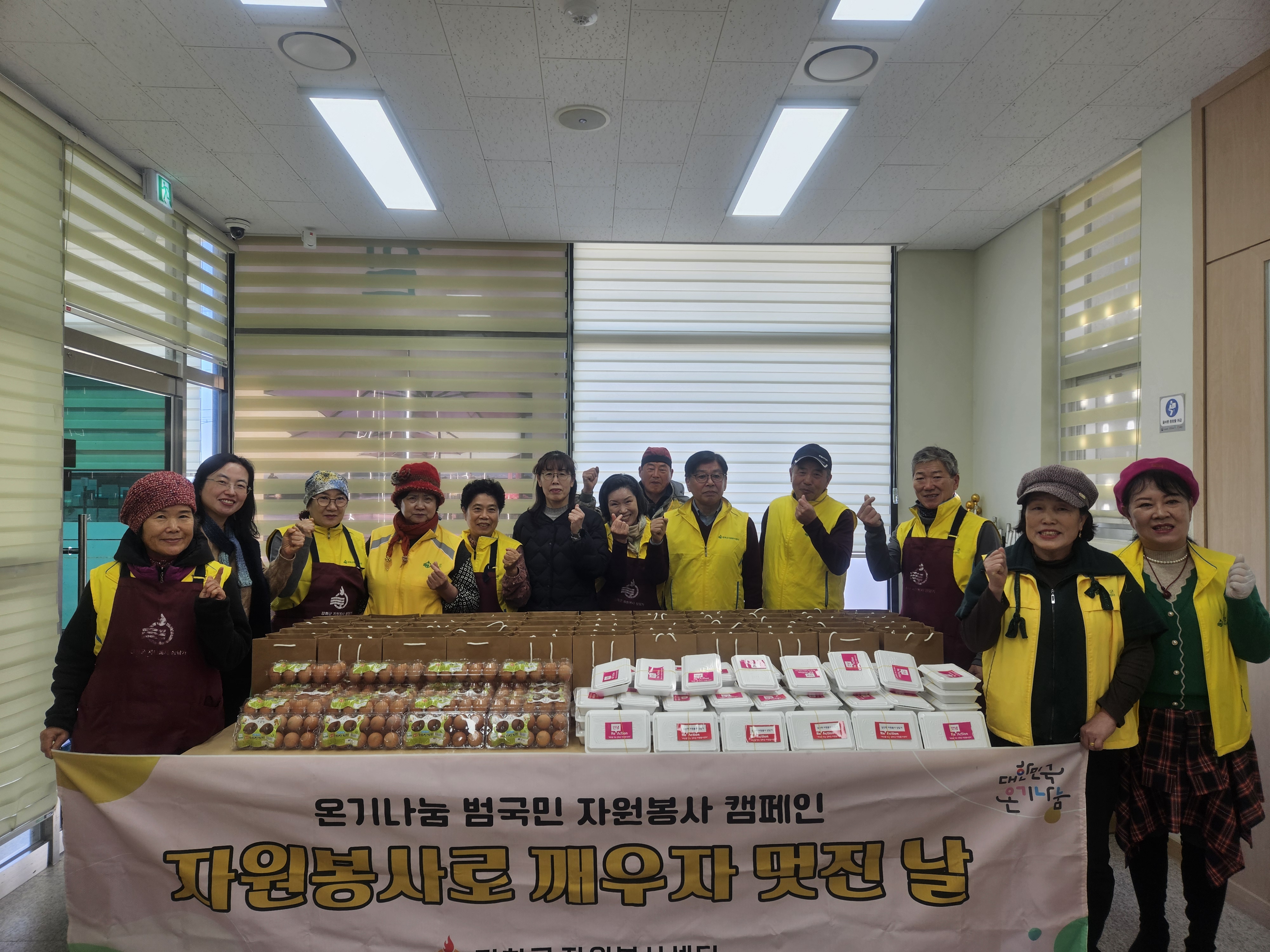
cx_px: 635
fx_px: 844
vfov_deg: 58.9
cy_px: 476
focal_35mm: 23
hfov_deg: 73.9
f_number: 1.8
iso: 40
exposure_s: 1/120
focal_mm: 5.4
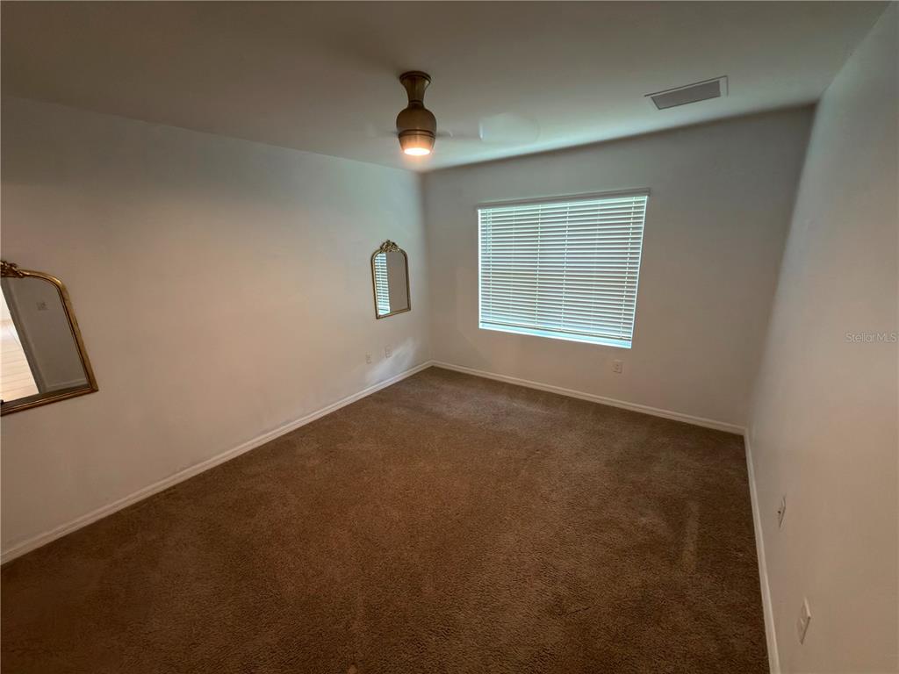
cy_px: 337
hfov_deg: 102.1
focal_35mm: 14
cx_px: 450
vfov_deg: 85.7
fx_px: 364
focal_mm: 2.22
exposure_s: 1/24
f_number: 2.2
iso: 250
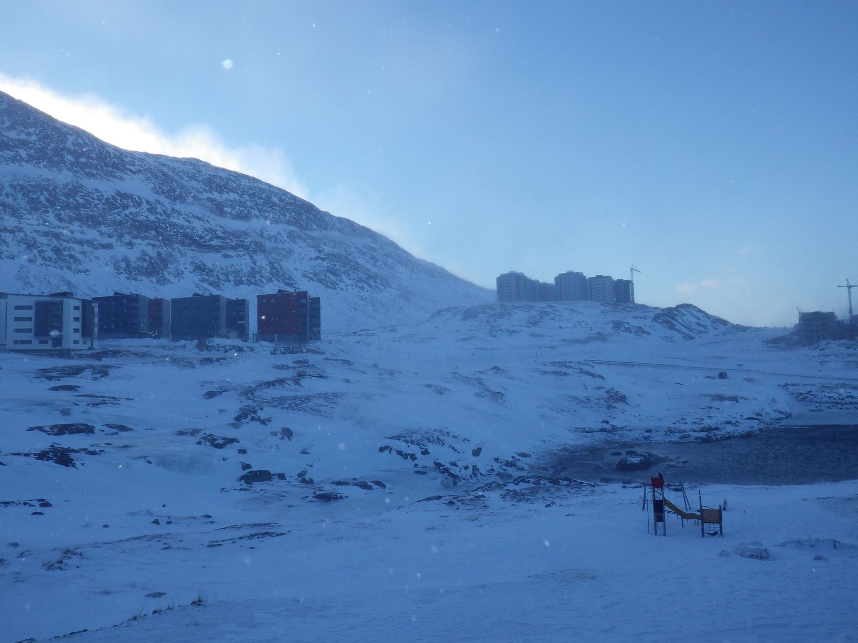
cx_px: 429
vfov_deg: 49.7
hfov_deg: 63.4
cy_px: 322
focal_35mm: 28
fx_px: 694
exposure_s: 1/500
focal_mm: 5
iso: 125
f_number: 4.2
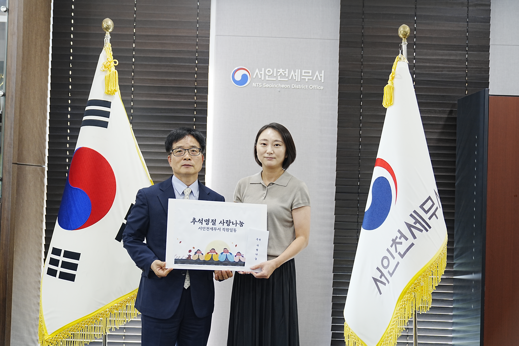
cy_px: 173
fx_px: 562
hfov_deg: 49.6
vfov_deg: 34.2
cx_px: 260
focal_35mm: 39
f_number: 2.8
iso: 500
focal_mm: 39
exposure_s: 1/80
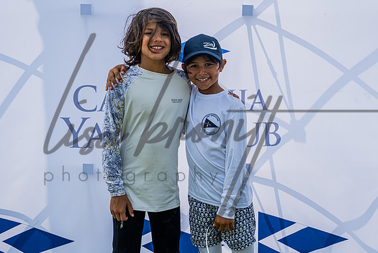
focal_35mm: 54
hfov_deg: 37.0
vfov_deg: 25.2
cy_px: 112
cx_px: 201
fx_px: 564
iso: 320
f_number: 5
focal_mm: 43
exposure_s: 1/1000
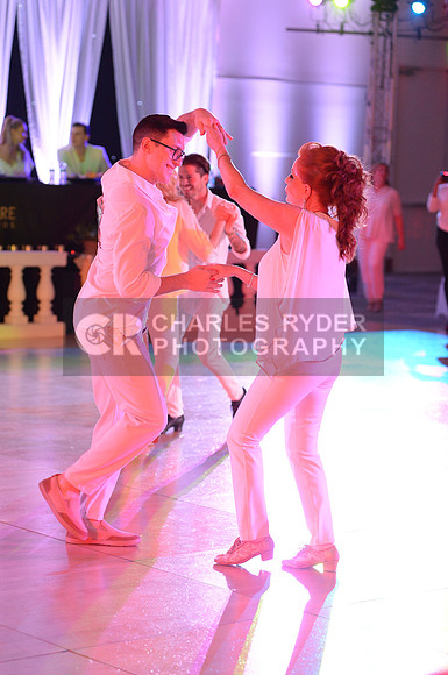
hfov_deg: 13.6
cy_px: 338
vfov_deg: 20.4
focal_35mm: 100
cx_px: 224
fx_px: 1872
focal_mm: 100
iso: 3200
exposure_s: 1/250
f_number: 4
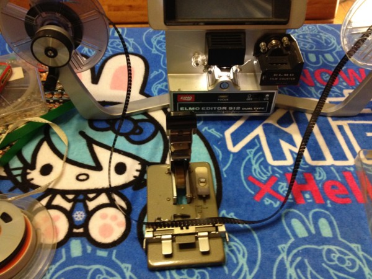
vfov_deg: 40.7
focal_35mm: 35
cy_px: 140
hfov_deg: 52.6
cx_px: 186
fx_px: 376
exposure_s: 1/20
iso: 320
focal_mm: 4.28
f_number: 2.4
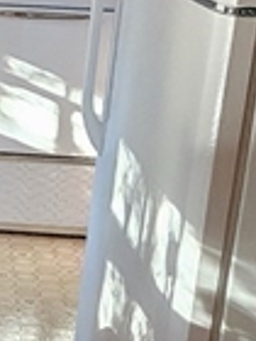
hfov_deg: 10.6
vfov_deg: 14.9
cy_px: 217
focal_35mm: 132
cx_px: -190
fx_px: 1302
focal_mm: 5
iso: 800
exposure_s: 1/120
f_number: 1.8
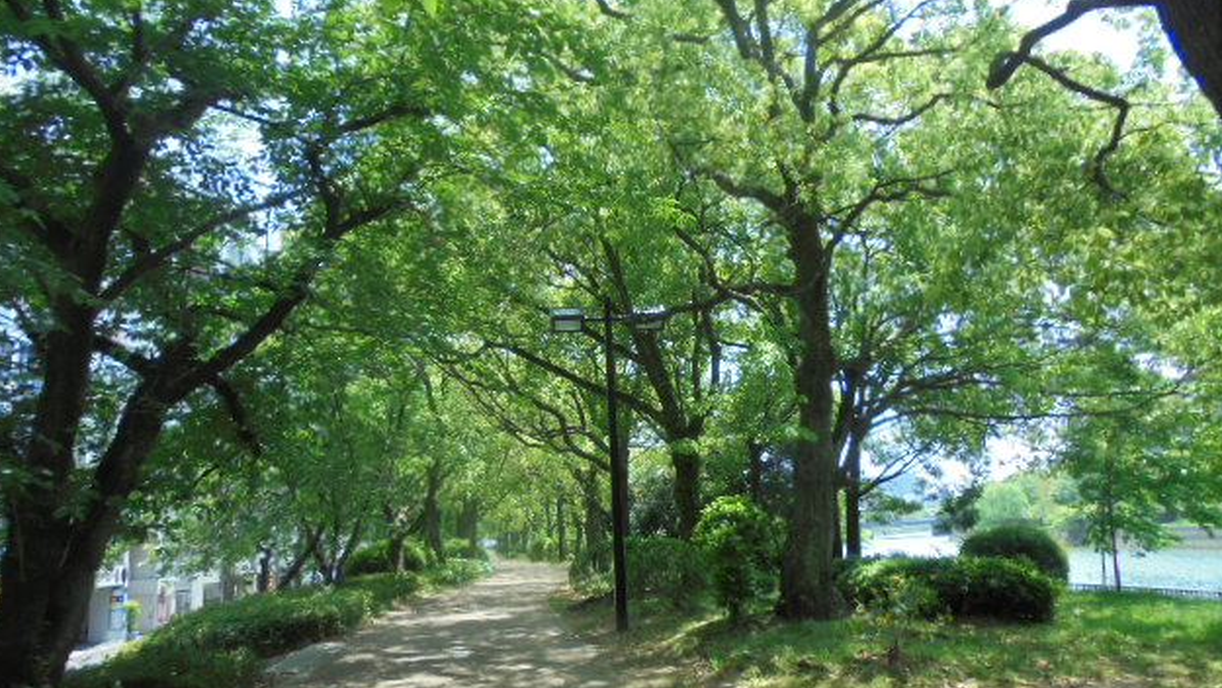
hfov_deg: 66.1
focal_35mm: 29
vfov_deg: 40.2
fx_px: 940
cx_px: 612
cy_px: 364
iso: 100
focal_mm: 4.6
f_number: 3.5
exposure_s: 1/200
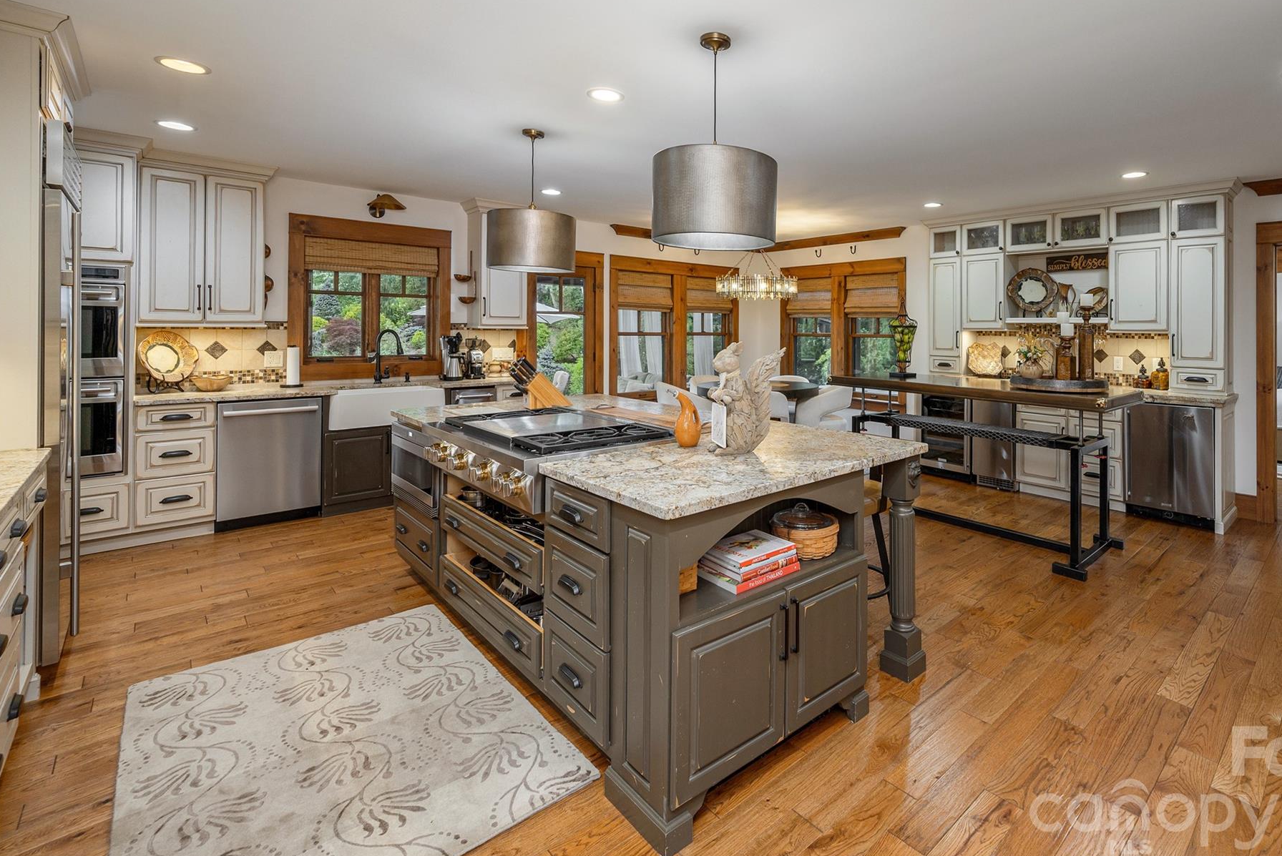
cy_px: 378
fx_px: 570
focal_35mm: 16
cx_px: 728
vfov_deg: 73.5
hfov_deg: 96.1
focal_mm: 14
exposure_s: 1/25
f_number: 7.1
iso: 320
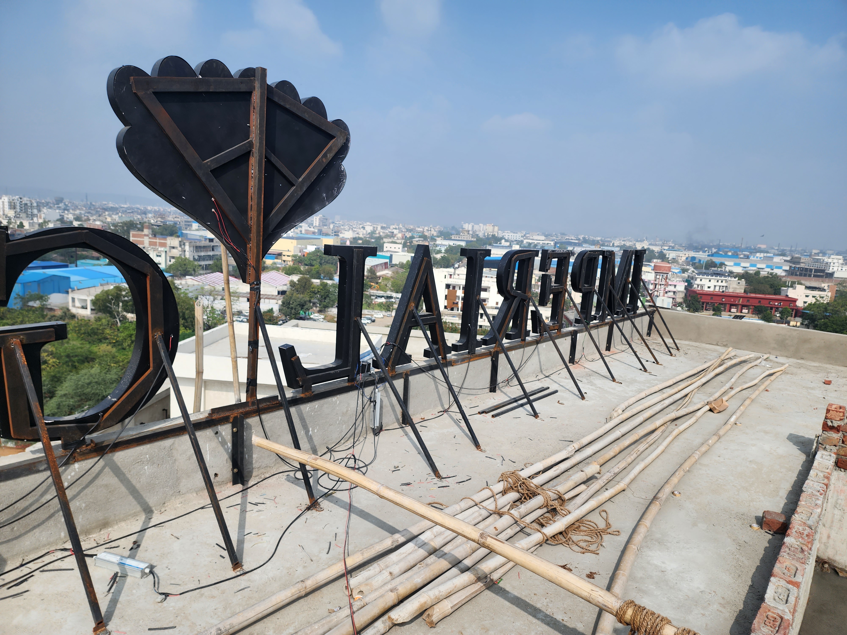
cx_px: 424
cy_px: 318
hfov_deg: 73.9
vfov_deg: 58.9
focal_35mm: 23
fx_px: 563
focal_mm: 6.4
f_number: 1.8
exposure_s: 1/1387
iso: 12
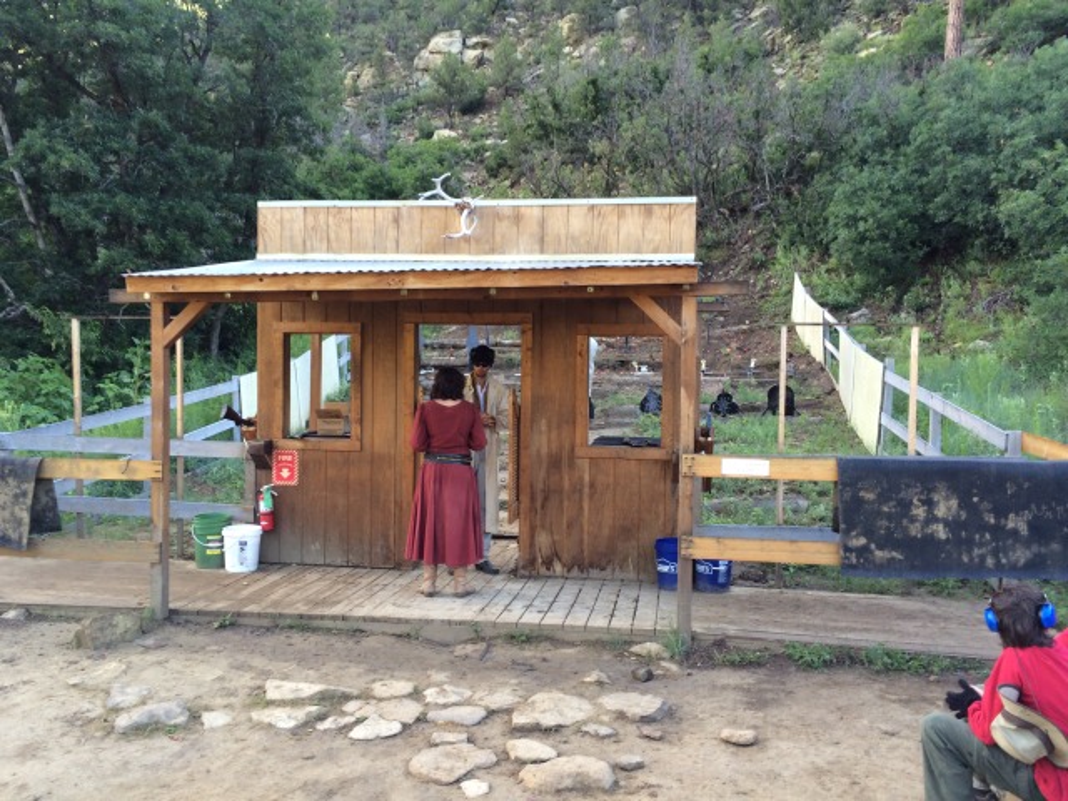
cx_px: 534
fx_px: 895
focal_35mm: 29
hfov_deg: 61.7
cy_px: 400
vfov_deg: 48.2
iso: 32
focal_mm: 4.15
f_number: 2.2
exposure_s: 1/60
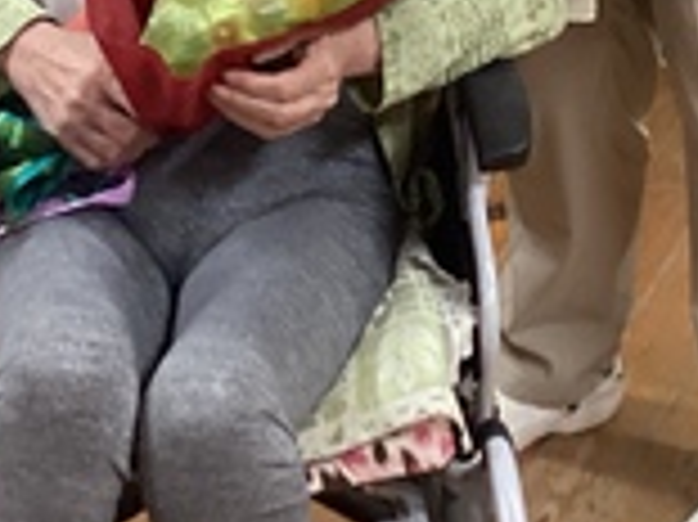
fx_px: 2418
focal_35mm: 120
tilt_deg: -17.1
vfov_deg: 11.7
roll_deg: +0.2
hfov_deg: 16.4
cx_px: 275
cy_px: -315
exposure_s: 1/60
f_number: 2.4
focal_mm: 3.3
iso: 200
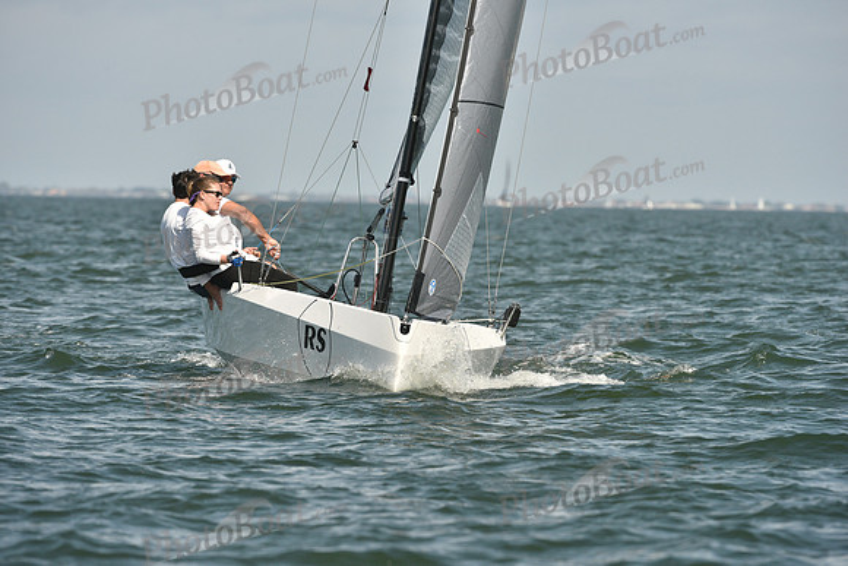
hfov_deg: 5.2
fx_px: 9424
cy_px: 283
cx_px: 424
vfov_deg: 3.4
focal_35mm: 400
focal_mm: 400
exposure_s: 1/1250
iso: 400
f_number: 8
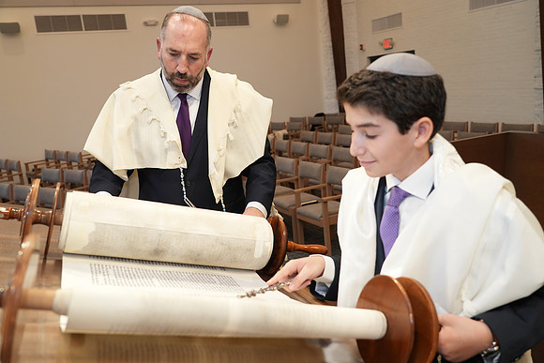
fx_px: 453
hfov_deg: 61.9
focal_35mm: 30
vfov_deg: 43.6
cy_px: 182
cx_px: 272
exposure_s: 1/80
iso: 640
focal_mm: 30
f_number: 4
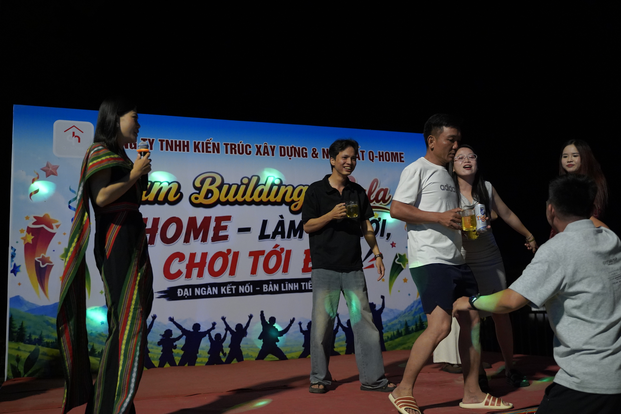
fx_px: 621
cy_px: 207
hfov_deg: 53.1
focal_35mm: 36
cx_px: 310
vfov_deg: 36.9
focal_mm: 36
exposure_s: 1/400
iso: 5000
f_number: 3.2
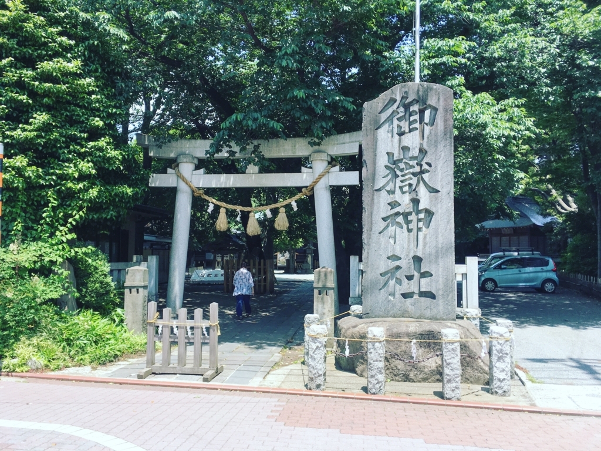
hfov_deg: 61.7
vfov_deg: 48.2
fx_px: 503
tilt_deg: +2.3
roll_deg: +0.1
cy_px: 226
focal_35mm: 29
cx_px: 300
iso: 25
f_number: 2.2
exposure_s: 1/499
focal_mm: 4.15
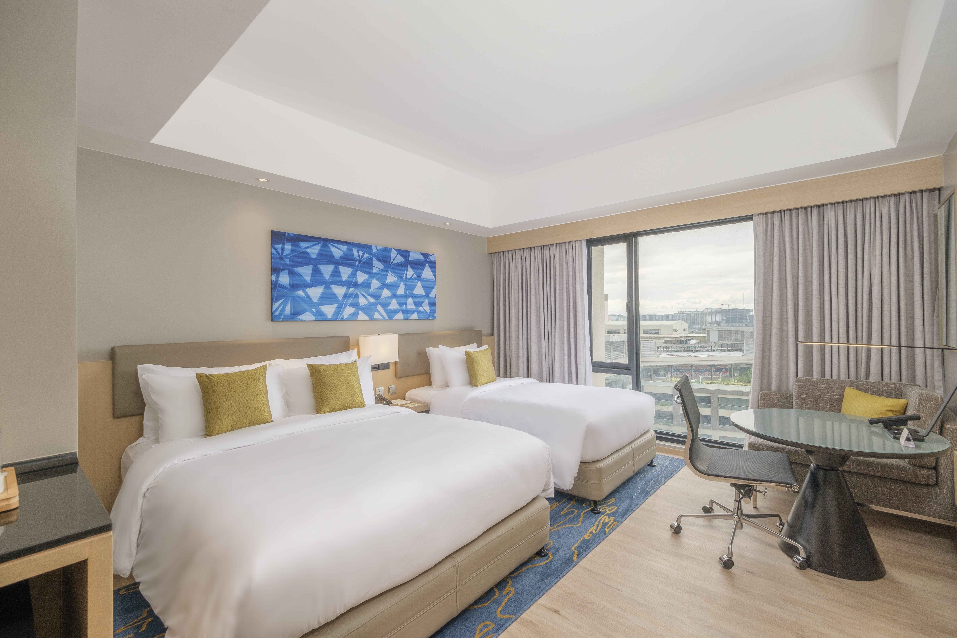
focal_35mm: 15
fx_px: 399
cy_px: 319
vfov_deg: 77.3
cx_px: 478
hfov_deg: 100.4
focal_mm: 10.1
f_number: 8
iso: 400
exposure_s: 1/160
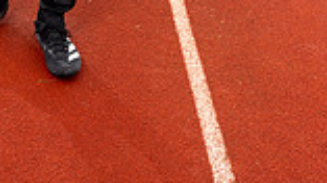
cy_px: -260
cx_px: 23
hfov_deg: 20.5
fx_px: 884
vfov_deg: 10.2
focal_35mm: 102
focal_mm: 34
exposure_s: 1/200
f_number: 5.6
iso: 250
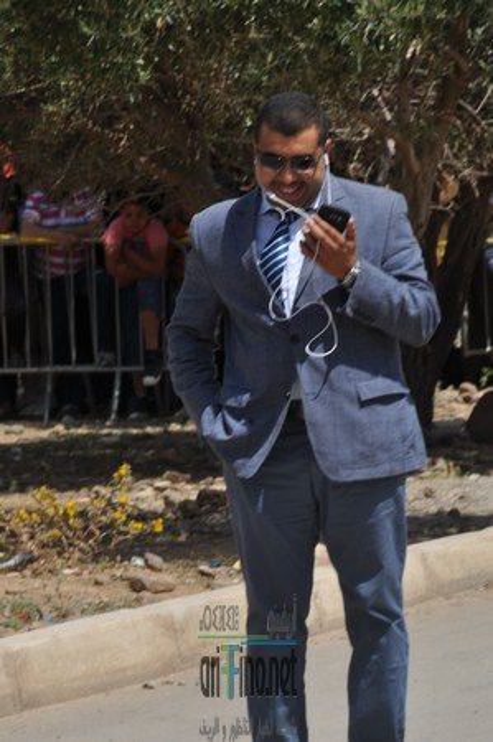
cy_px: 371
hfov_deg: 4.6
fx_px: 6176
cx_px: 246
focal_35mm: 300
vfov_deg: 6.9
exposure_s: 1/200
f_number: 13
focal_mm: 200
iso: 200
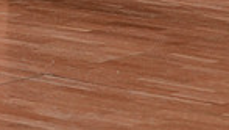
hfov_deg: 6.6
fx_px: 1981
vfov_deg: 3.6
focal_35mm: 326
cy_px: -263
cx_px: 119
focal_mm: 79
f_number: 5
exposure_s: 1/400
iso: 1250
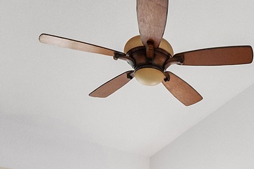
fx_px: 388
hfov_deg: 35.4
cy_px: 268
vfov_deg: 20.3
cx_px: 195
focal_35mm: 55
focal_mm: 10
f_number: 8
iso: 1000
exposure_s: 1/30
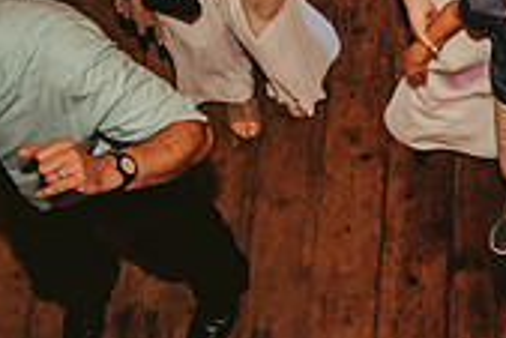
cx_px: 668
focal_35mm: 96
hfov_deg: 19.5
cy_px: -64
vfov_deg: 13.9
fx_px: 1350
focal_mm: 28
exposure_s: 1/125
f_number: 2.8
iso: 1250
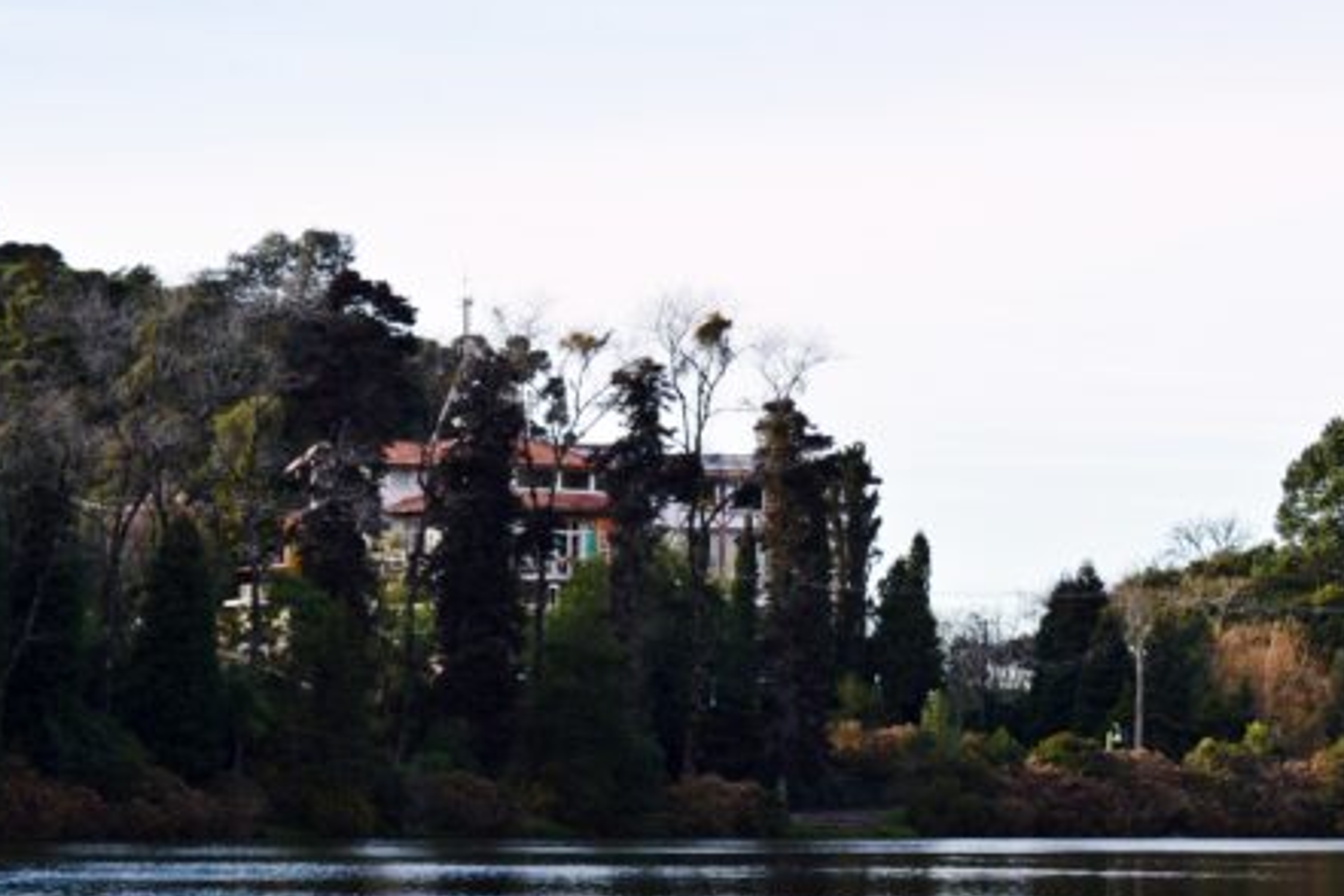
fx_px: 6234
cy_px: 678
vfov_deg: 8.2
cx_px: 838
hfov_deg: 12.3
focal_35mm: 167
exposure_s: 1/200
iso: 100
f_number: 7.1
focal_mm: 48
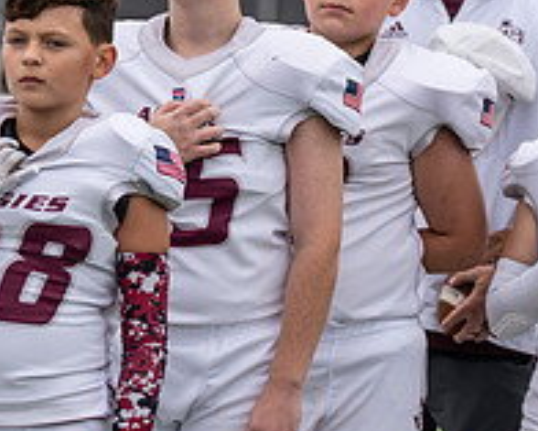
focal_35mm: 272
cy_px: 191
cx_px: 346
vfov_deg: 5.7
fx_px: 4333
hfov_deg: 7.1
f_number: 2.8
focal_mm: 98
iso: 500
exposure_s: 1/1250
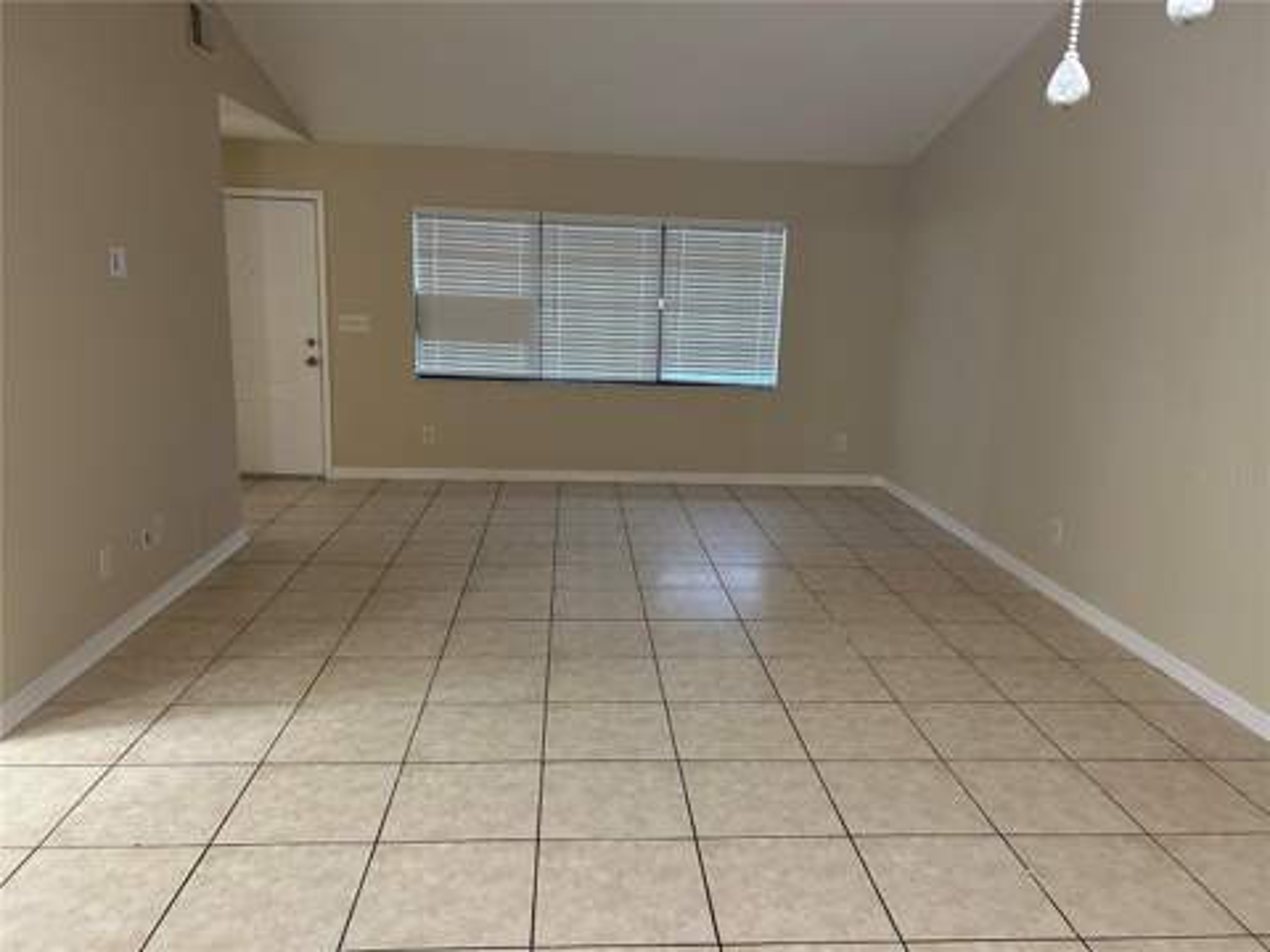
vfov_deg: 53.1
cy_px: 476
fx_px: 954
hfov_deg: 67.3
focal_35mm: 26
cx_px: 635
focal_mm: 5.7
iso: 320
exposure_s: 1/60
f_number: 1.5
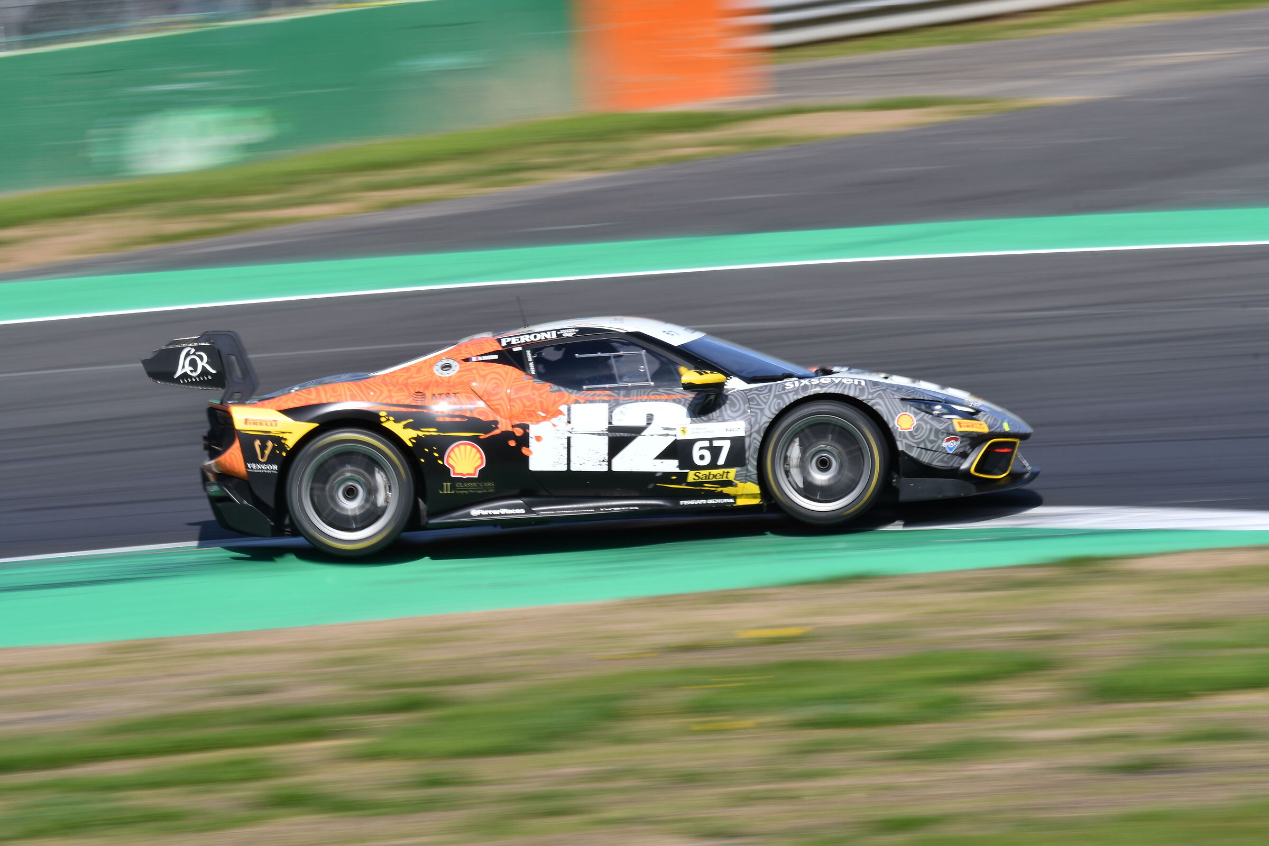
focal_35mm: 330
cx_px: 634
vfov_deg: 4.2
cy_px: 423
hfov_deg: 6.2
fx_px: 11632
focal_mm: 220
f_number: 18
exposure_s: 1/50
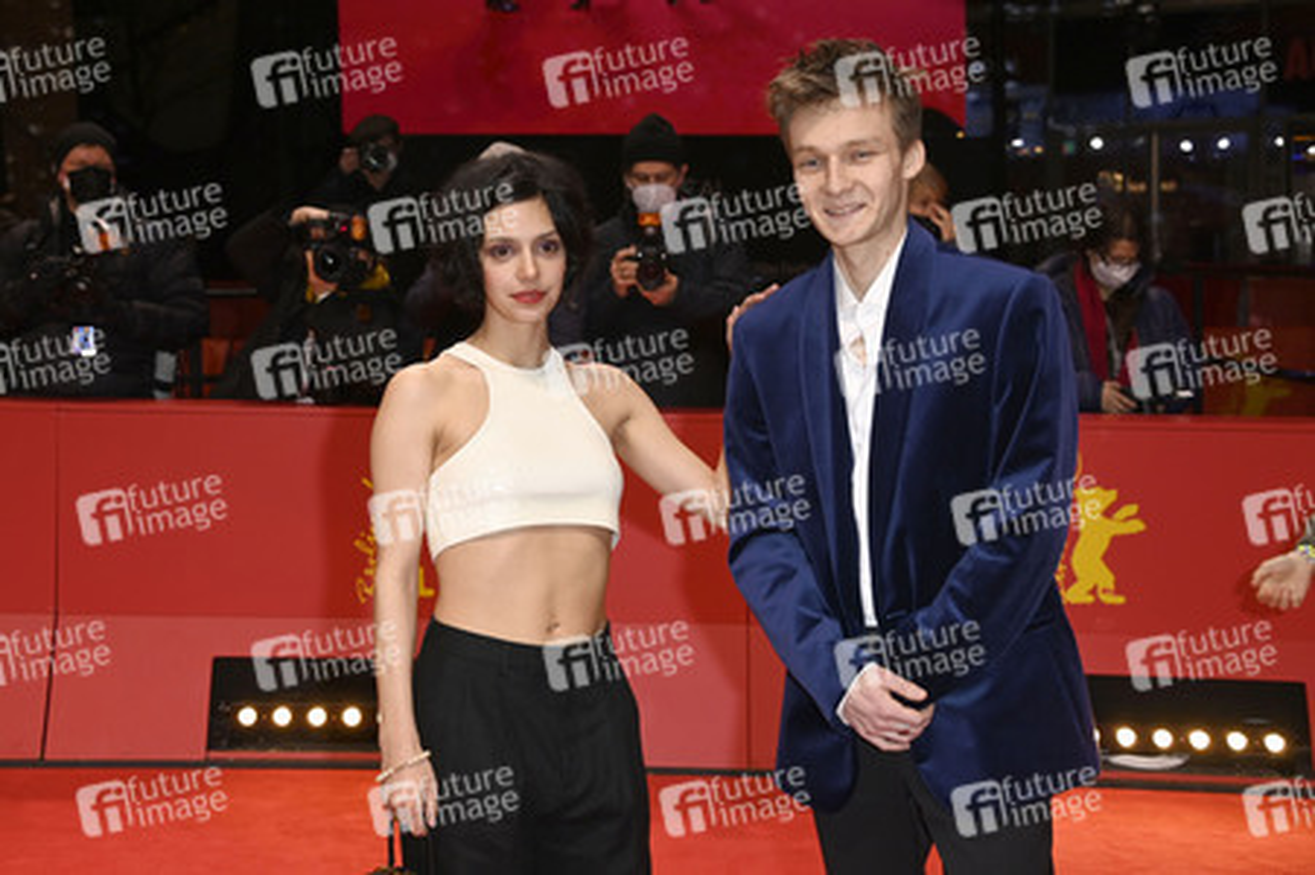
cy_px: 438
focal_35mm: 50
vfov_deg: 27.0
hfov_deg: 39.6
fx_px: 1825
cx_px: 658
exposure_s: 1/160
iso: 800
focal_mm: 50
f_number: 5.6
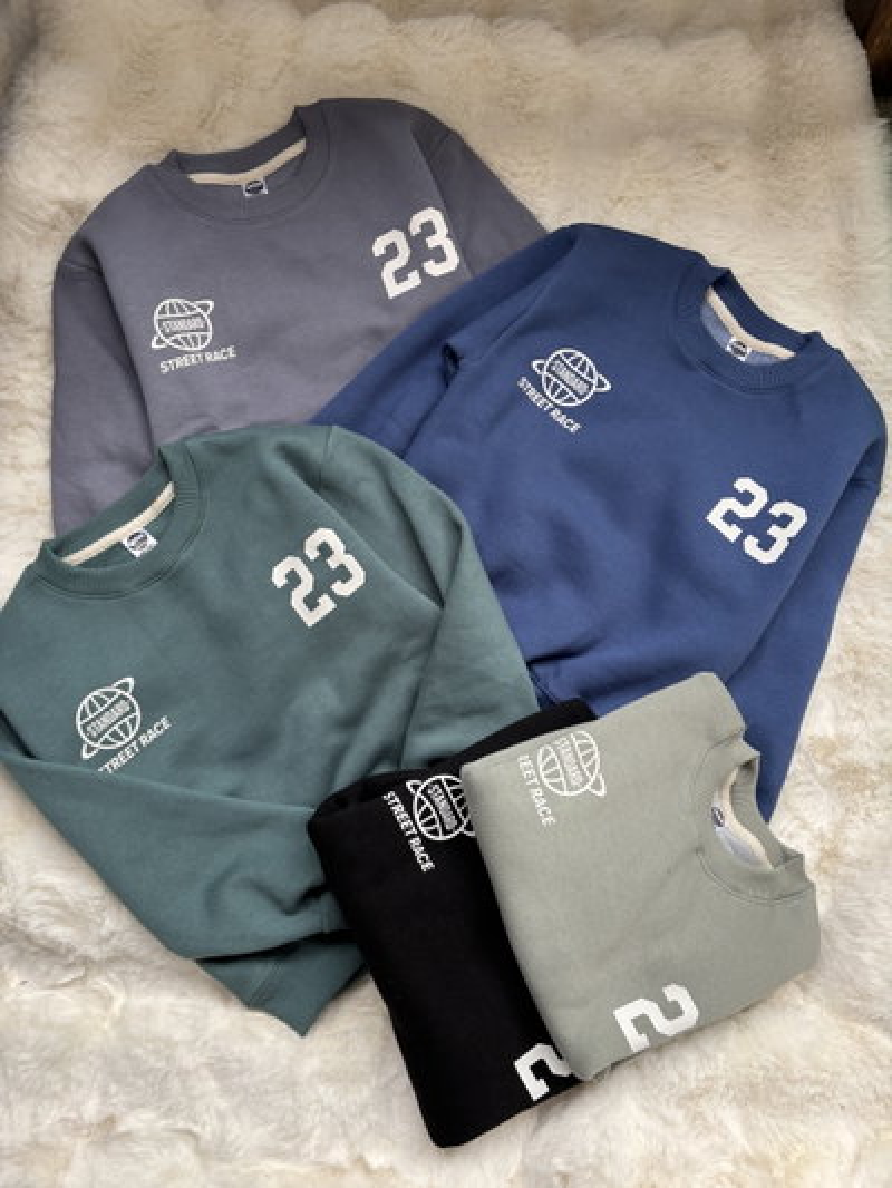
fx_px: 893
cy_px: 594
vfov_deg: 67.3
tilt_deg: -84.3
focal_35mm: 26
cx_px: 446
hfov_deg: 53.1
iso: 125
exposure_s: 1/68
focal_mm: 5.96
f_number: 1.6
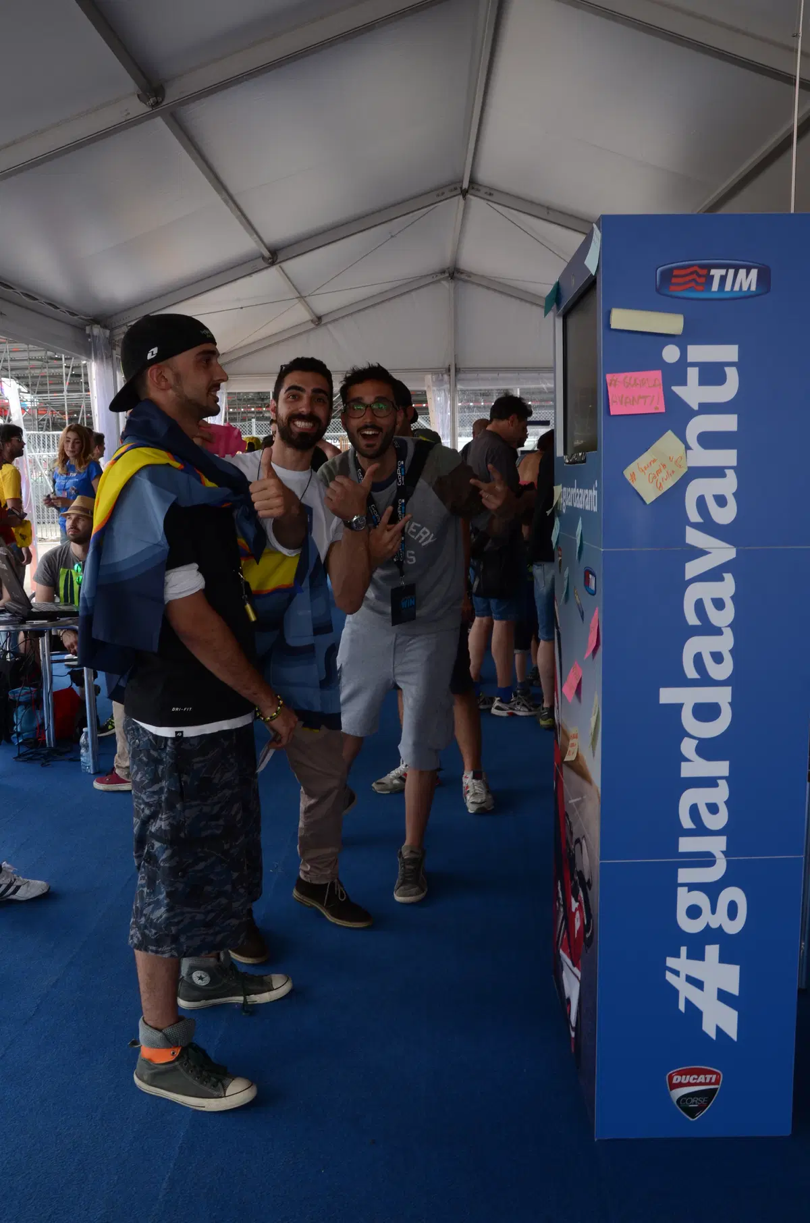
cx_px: 405
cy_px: 612
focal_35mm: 27
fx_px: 915
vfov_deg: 67.5
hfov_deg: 47.7
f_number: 11
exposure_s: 1/40
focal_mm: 18
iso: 320
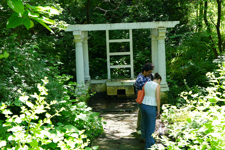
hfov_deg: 28.8
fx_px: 438
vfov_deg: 19.5
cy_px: 75
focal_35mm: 70
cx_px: 112
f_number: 4
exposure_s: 1/80
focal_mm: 70
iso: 100
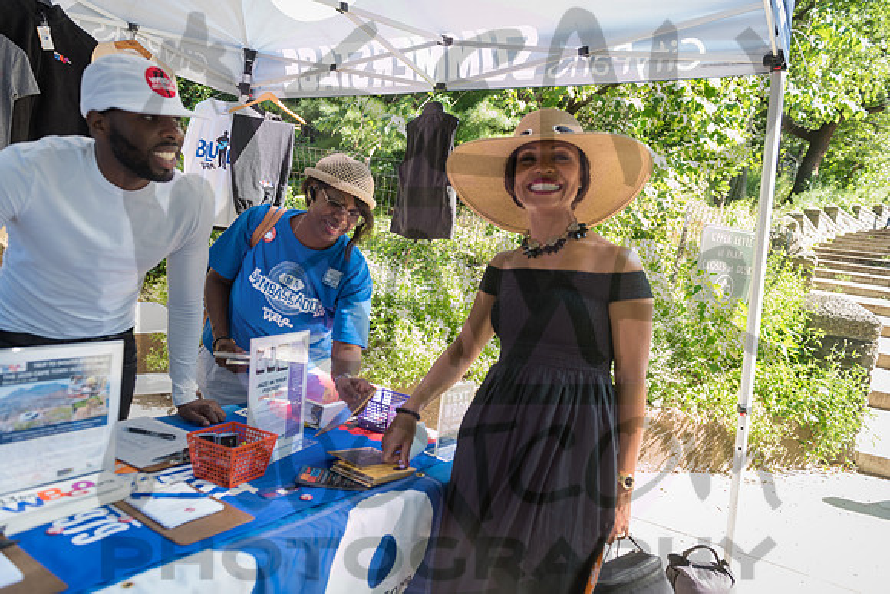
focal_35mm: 24
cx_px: 445
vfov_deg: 53.2
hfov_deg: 73.7
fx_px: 593
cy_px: 297
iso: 250
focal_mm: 24
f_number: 4
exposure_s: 1/160
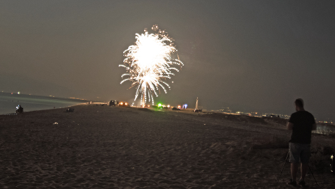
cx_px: 172
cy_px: 51
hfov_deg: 43.7
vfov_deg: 25.2
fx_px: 418
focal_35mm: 47
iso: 400
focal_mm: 24
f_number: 4
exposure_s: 8
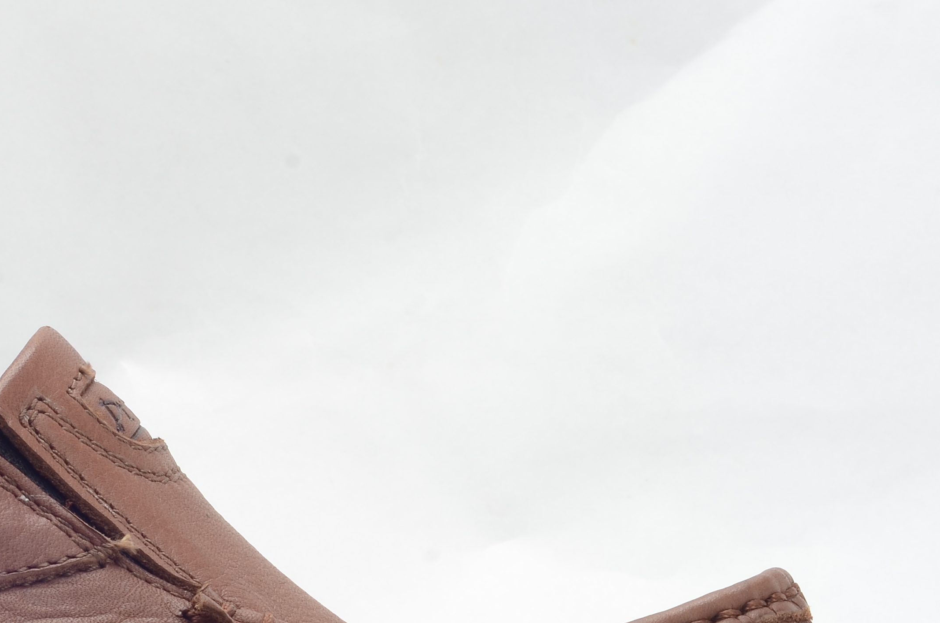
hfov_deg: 11.8
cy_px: 490
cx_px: -44
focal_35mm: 173
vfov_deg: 7.9
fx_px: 4508
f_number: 14
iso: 100
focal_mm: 50
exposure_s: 1/125
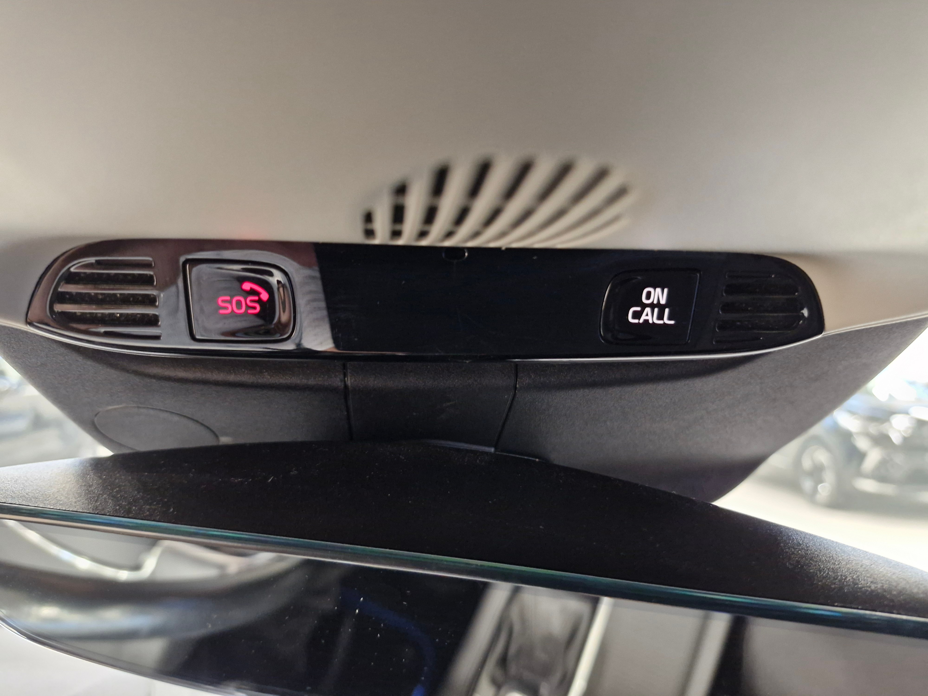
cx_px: 464
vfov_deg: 58.9
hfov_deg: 73.9
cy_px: 348
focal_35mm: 23
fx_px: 617
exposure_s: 1/24
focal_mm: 5.54
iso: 1600
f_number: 1.8
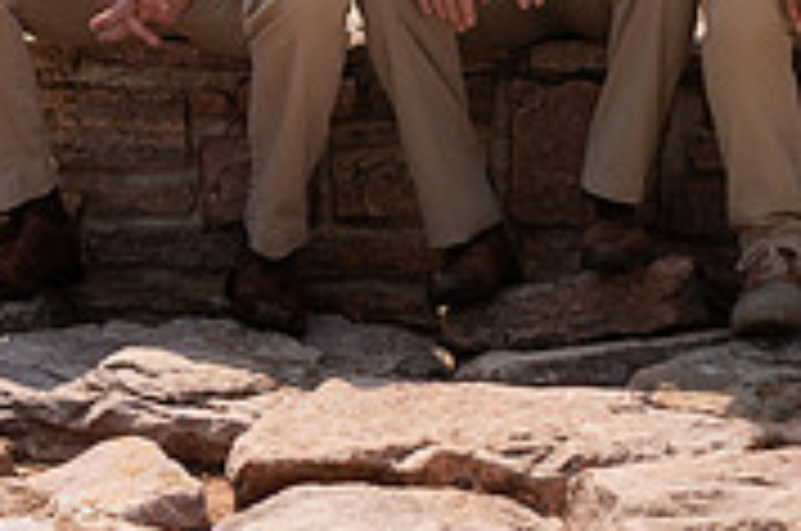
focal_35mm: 208
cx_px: 157
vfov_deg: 6.5
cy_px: -138
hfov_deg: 9.9
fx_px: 4620
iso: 80
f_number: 4.5
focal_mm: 52
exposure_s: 1/400
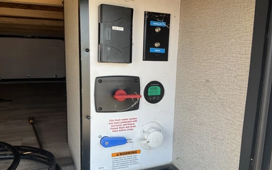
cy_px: 95
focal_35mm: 31
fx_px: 230
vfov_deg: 40.5
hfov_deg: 61.2
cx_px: 136
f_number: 1.8
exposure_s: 1/136
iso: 20
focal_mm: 3
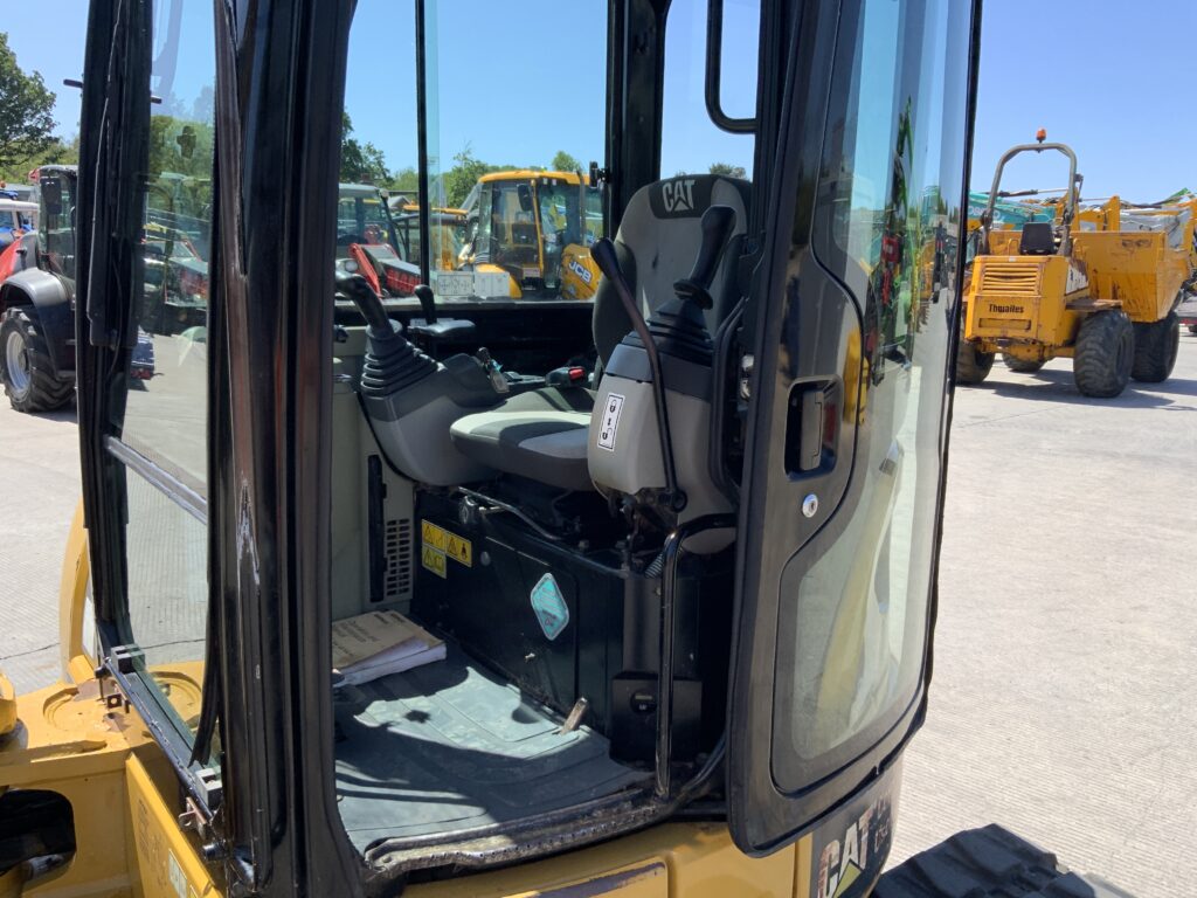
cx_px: 598
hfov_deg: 61.7
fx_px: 1003
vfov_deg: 48.2
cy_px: 449
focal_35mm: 29
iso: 16
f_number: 1.8
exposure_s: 1/683
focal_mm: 3
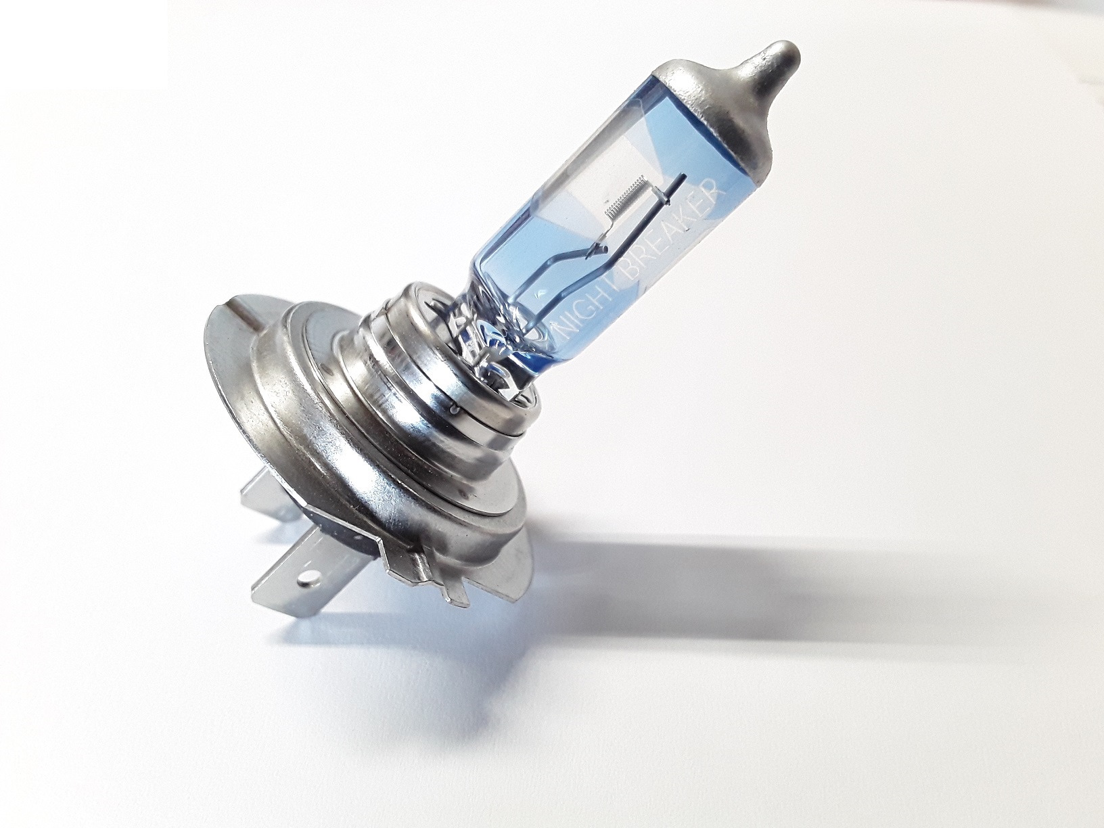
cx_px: 552
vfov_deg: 51.4
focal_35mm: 27
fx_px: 861
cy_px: 414
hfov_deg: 65.3
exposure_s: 1/33
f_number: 1.9
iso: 160
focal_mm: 2.91
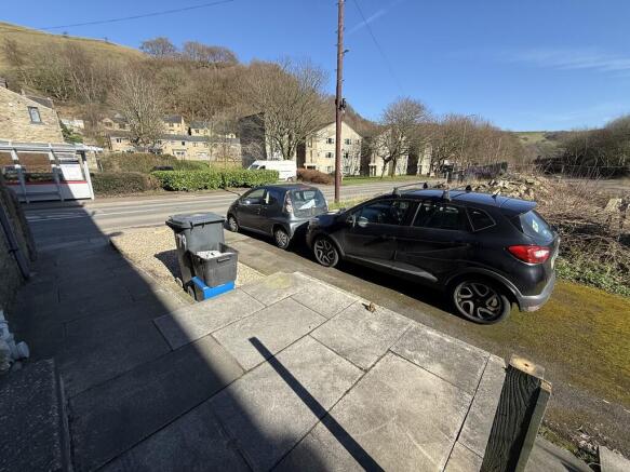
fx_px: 255
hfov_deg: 102.1
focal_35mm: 14
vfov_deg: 85.7
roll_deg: +0.4
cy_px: 236
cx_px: 315
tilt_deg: -15.1
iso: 50
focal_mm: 2.22
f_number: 2.2
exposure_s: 1/901
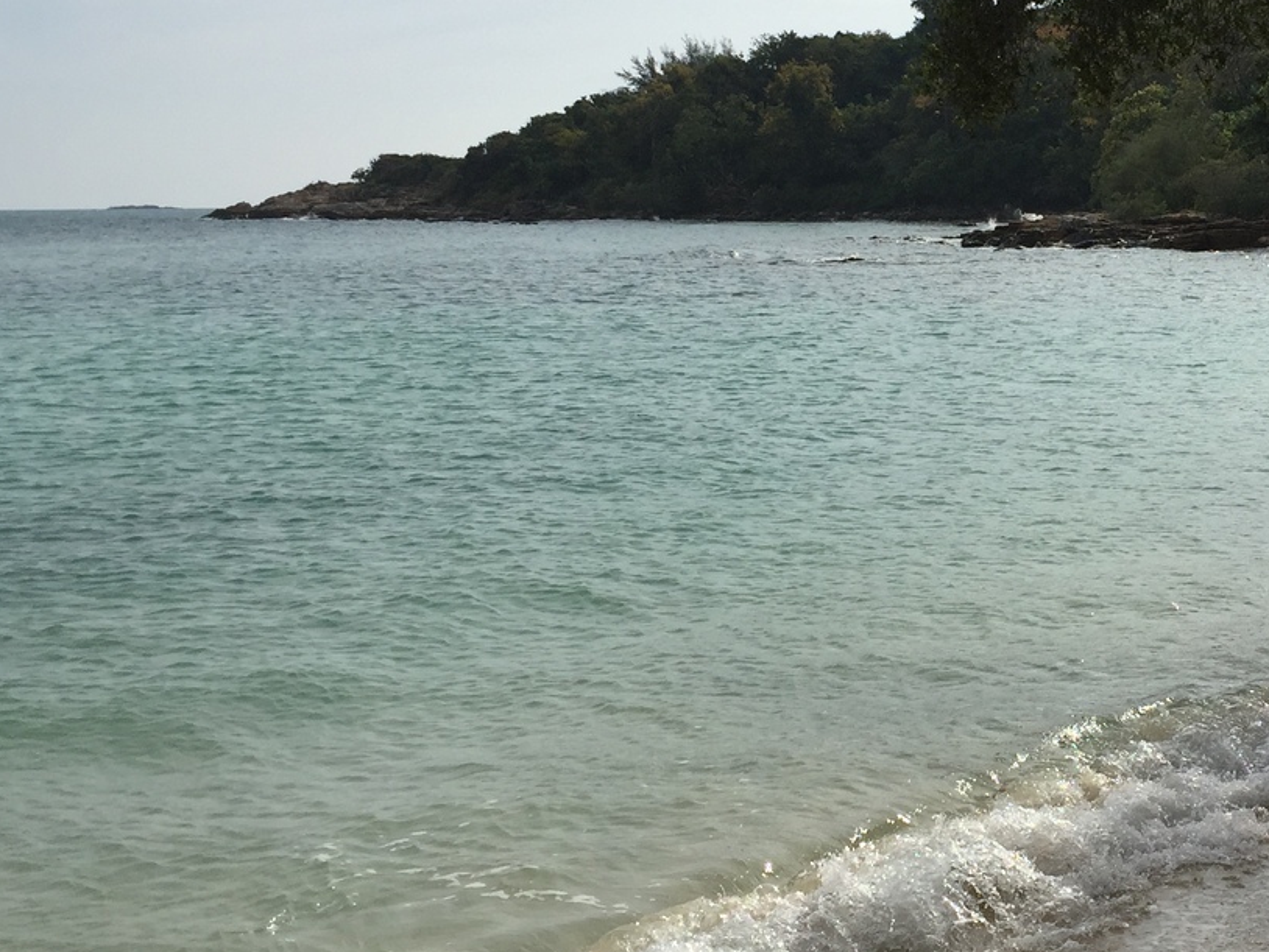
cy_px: 287
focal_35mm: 57
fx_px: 2090
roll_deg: -0.4
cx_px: 1082
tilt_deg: -1.9
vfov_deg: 25.5
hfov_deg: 32.5
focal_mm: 4.15
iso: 32
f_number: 2.2
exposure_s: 1/4950
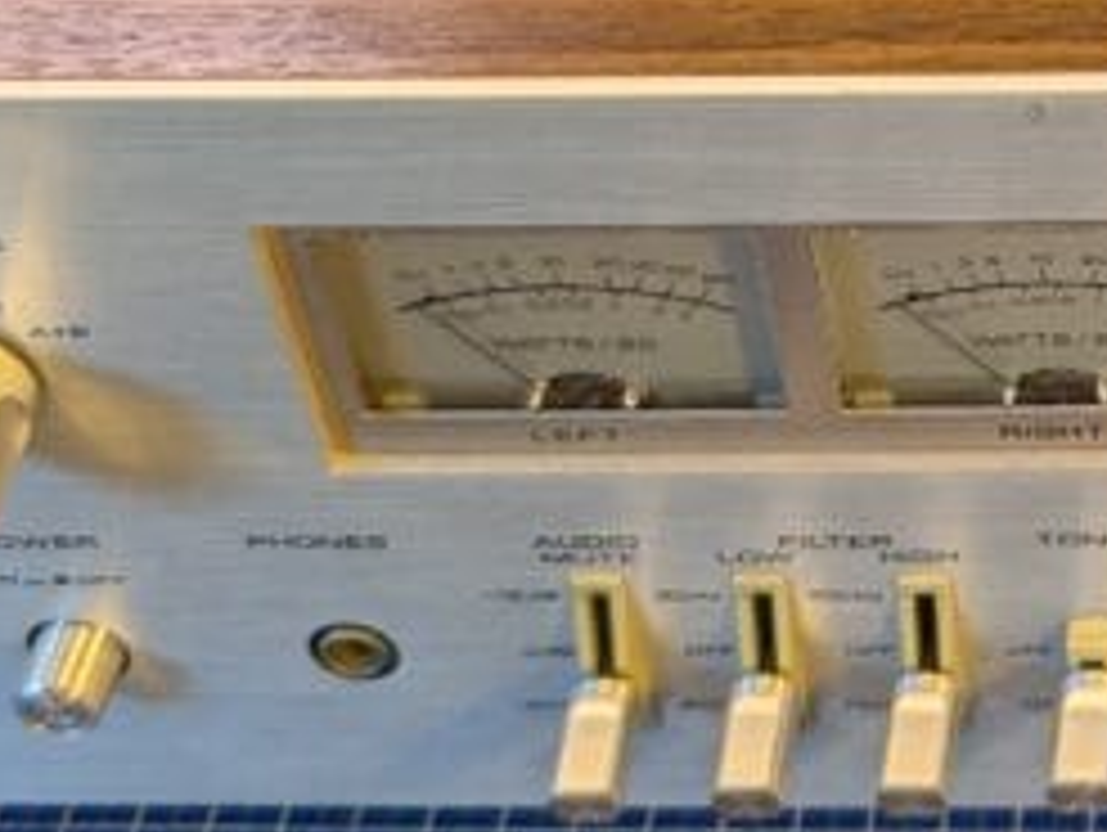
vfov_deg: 14.6
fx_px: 3201
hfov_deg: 18.4
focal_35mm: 100
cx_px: 1390
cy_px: 16
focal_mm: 6.9
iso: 21
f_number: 1.68
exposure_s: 1/339
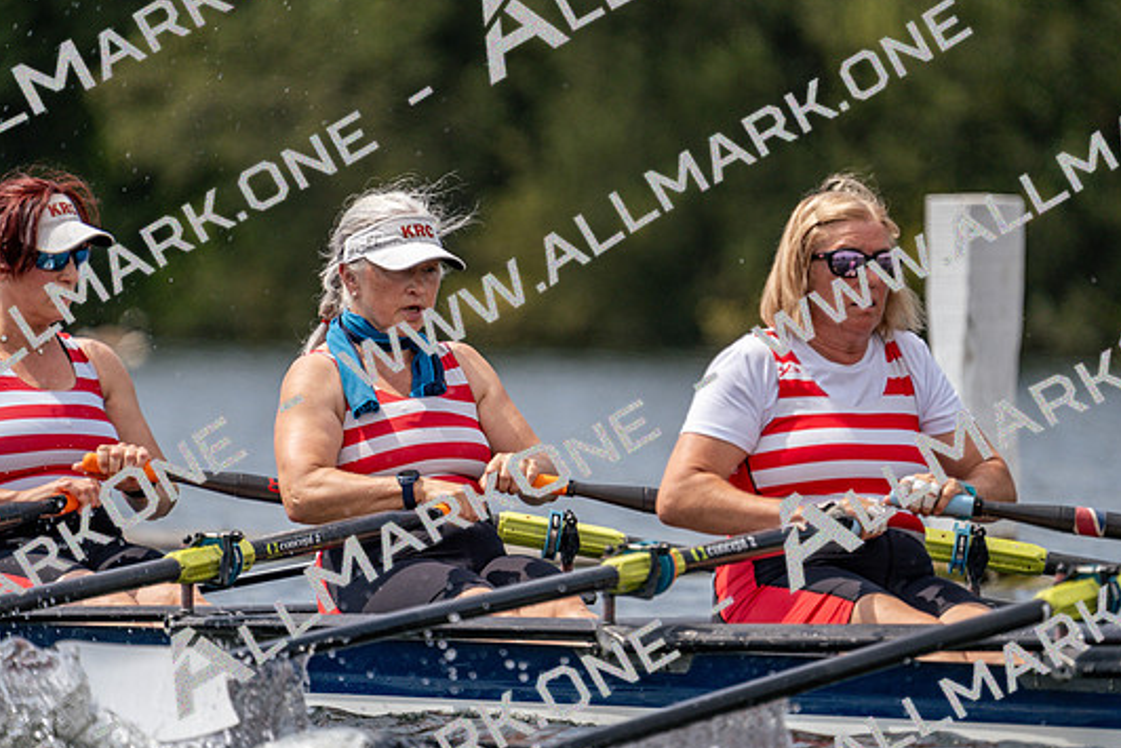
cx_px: 598
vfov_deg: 2.1
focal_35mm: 654
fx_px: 20369
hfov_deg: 3.2
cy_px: 393
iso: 320
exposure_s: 1/1600
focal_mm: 600
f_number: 6.3
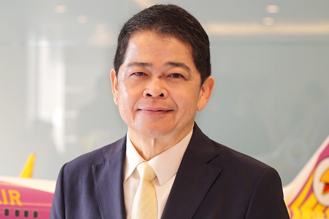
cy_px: 110
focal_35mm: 50
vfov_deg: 27.0
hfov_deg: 39.6
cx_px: 164
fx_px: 457
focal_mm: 50
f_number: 2.8
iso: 400
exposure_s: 1/100
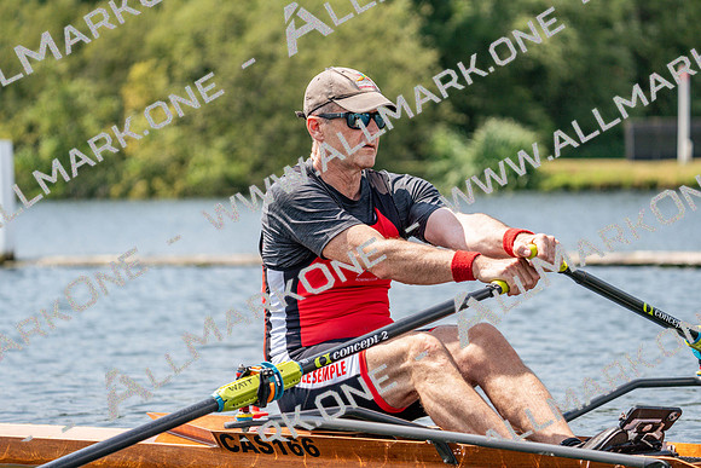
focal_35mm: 200
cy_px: 234
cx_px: 350
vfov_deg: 6.9
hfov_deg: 10.3
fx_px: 3895
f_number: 5.6
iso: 320
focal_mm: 200
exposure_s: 1/1600
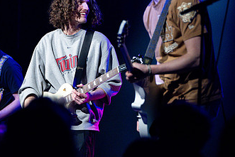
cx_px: 89
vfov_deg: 5.1
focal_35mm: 271
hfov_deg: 7.6
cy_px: -4
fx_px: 1770
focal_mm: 130
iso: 3200
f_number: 2.8
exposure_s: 1/500
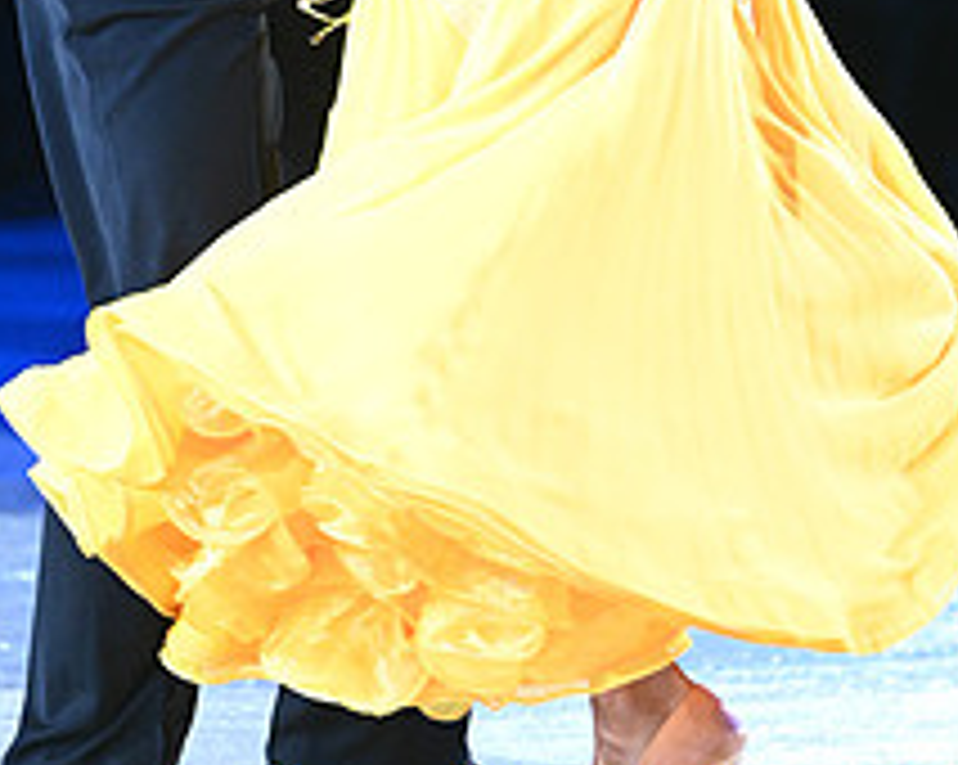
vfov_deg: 3.0
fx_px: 14475
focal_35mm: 511
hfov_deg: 3.8
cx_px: 344
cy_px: -238
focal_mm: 200
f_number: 5
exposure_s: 1/320
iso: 3200
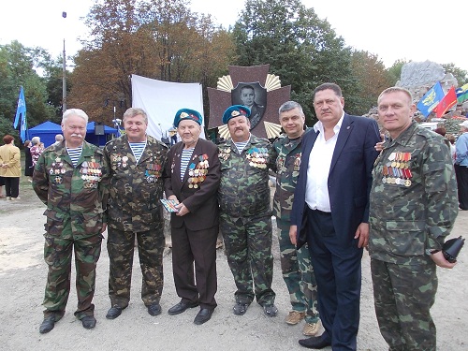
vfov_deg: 49.7
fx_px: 379
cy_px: 176
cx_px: 234
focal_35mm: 28
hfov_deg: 63.4
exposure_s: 1/200
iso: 80
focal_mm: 4
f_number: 2.7
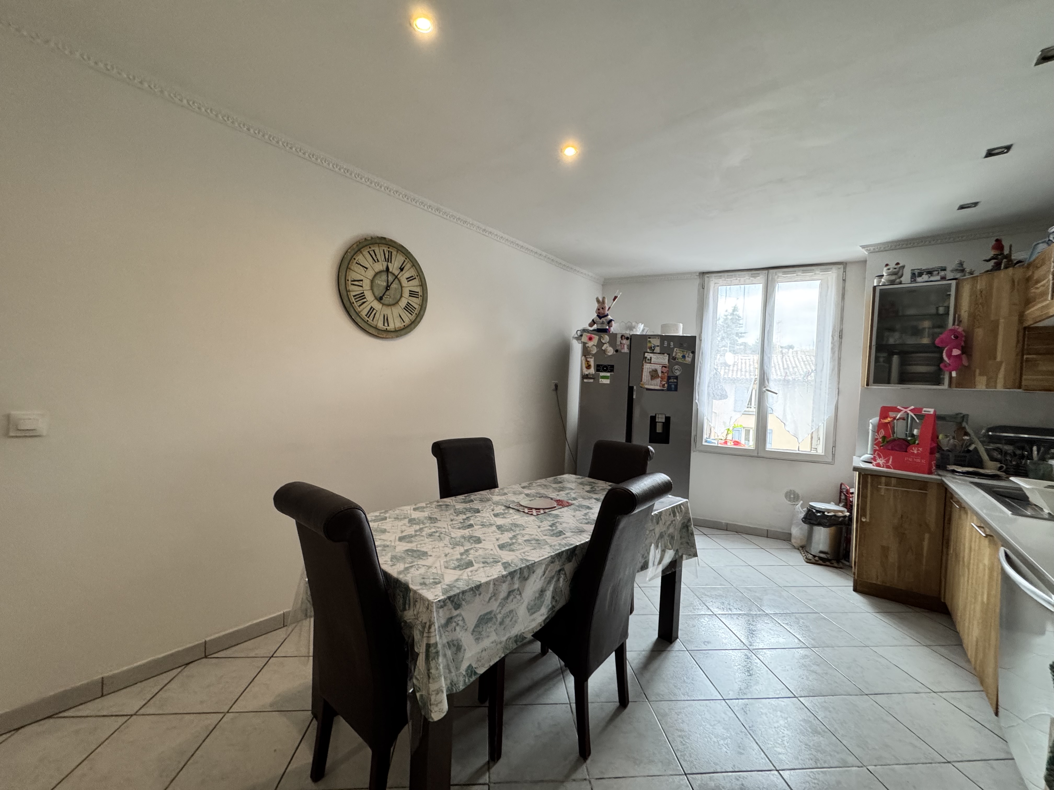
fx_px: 426
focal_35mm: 14
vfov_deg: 85.7
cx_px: 527
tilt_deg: +0.6
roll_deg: -0.6
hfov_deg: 102.1
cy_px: 395
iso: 320
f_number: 2.2
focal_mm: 2.22
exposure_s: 1/100
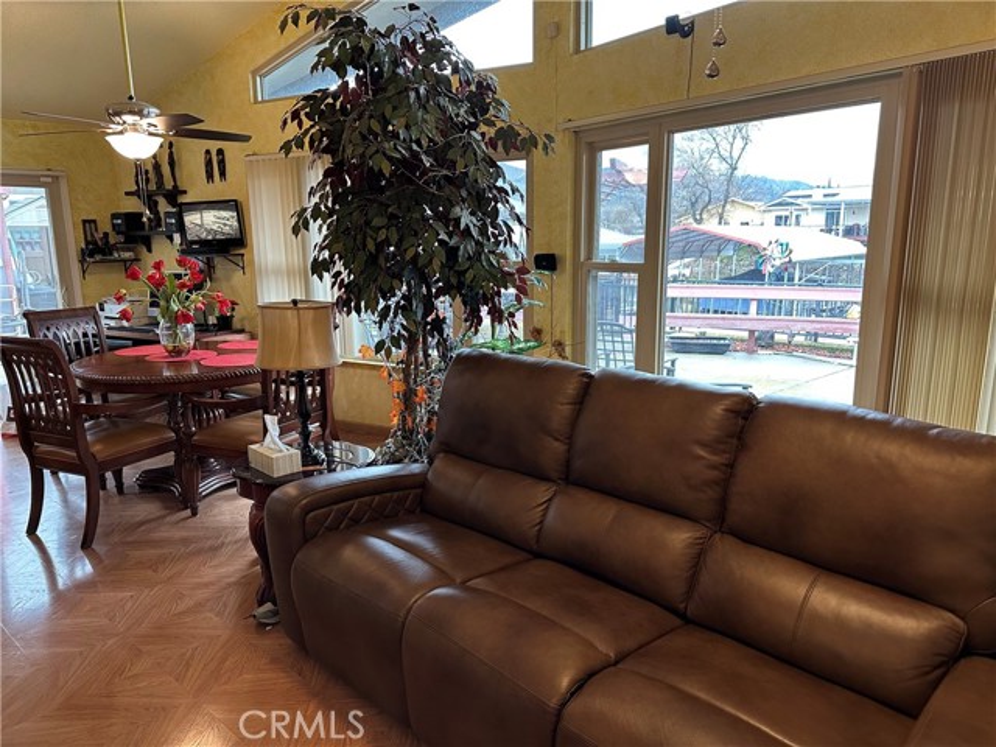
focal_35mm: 24
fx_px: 691
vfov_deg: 56.8
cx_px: 498
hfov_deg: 71.6
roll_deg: +0.9
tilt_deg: -11.7
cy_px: 374
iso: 250
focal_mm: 6.86
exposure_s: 1/60
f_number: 1.78
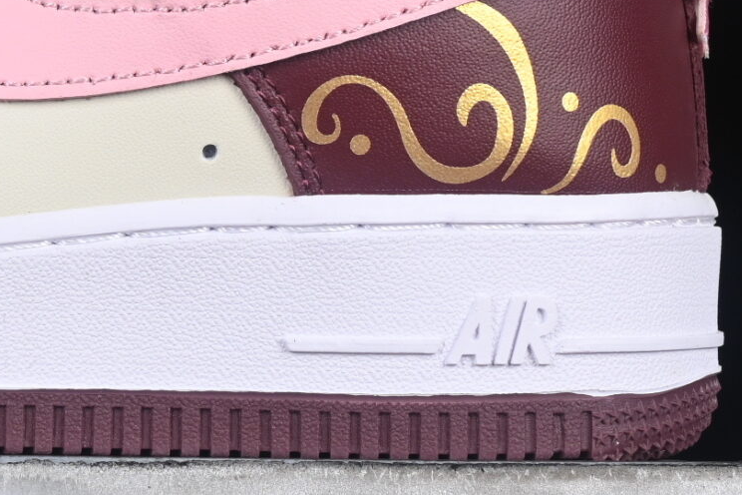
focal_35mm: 258
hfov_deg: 7.9
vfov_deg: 5.3
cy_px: -57
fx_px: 5317
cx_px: -138
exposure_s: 1/80
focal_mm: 50
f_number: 8
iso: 160
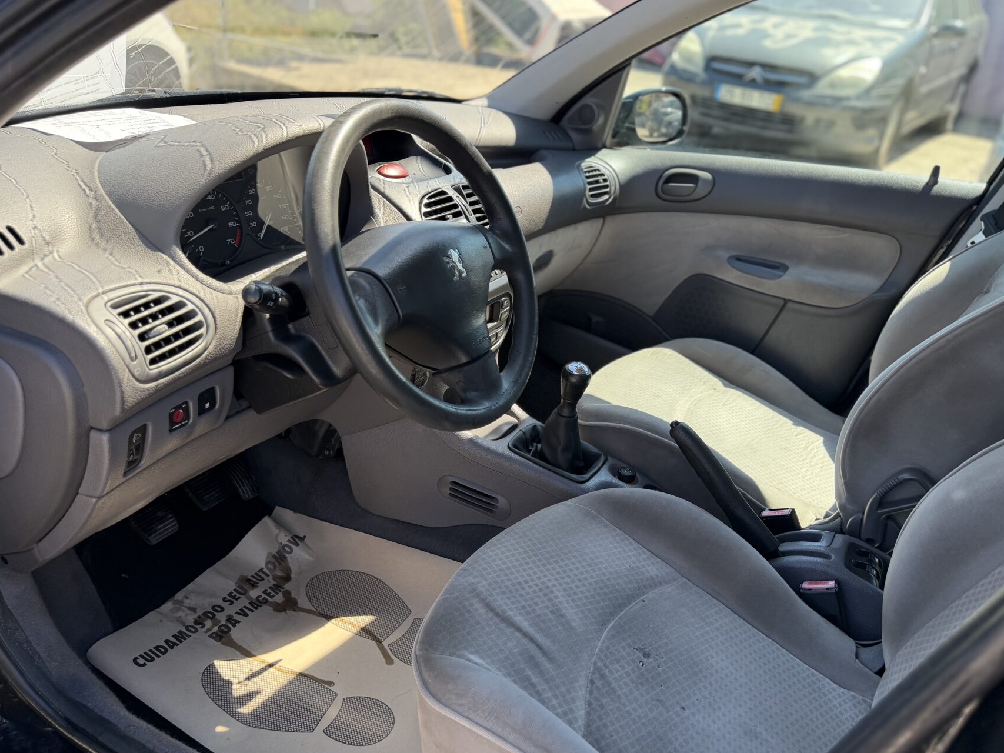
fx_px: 783
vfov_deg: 51.3
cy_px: 408
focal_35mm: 27
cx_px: 491
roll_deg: -5.9
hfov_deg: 65.3
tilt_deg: -28.5
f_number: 1.78
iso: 100
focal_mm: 6.76
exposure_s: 1/796
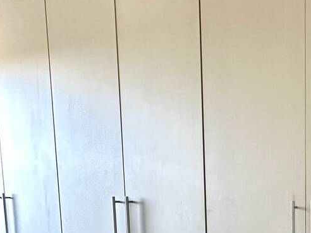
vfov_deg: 32.6
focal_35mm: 41
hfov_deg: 36.9
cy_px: 228
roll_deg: -0.9
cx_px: 358
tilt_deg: -6.4
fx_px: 368
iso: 250
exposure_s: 1/99
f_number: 2.2
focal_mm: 2.22
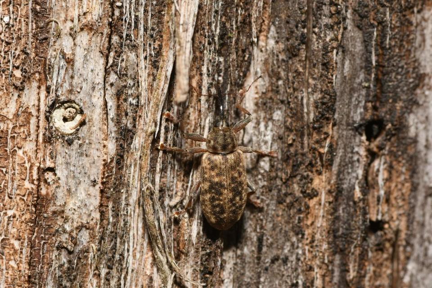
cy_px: 144
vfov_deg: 8.7
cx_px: 216
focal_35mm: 158
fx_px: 1890
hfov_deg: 13.0
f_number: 22
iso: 100
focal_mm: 105
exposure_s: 1/60
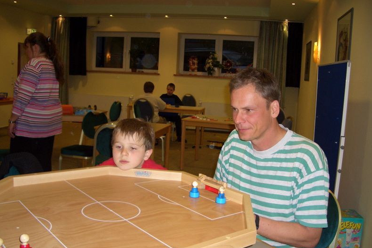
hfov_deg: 51.9
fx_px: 382
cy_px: 127
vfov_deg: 36.0
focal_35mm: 37
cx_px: 188
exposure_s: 1/60
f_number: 2.6
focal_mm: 5.8
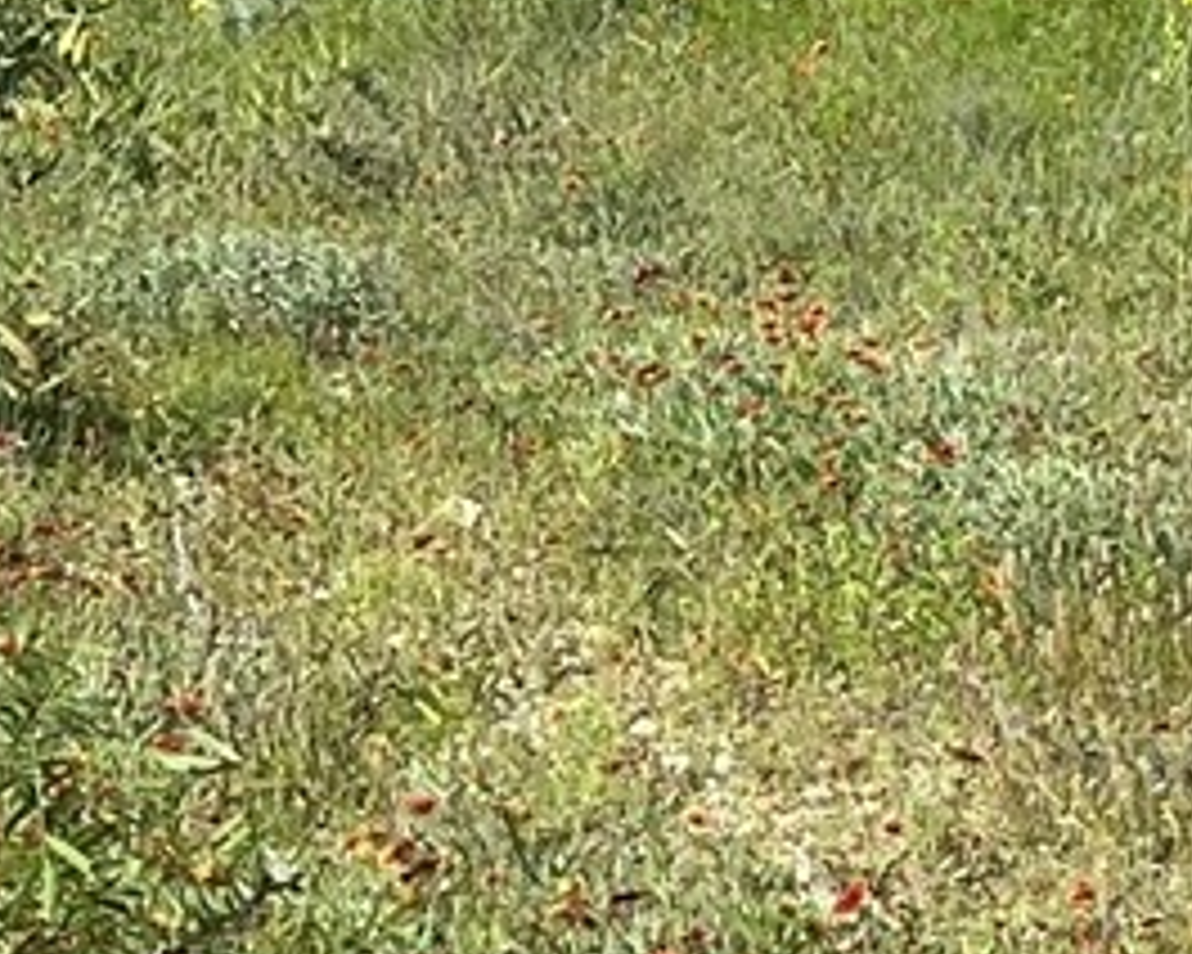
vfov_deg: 7.3
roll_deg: +2.4
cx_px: 1498
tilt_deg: +1.8
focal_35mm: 196
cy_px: -1436
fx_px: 6915
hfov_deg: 9.7
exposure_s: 1/3521
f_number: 1.6
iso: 50
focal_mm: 5.1
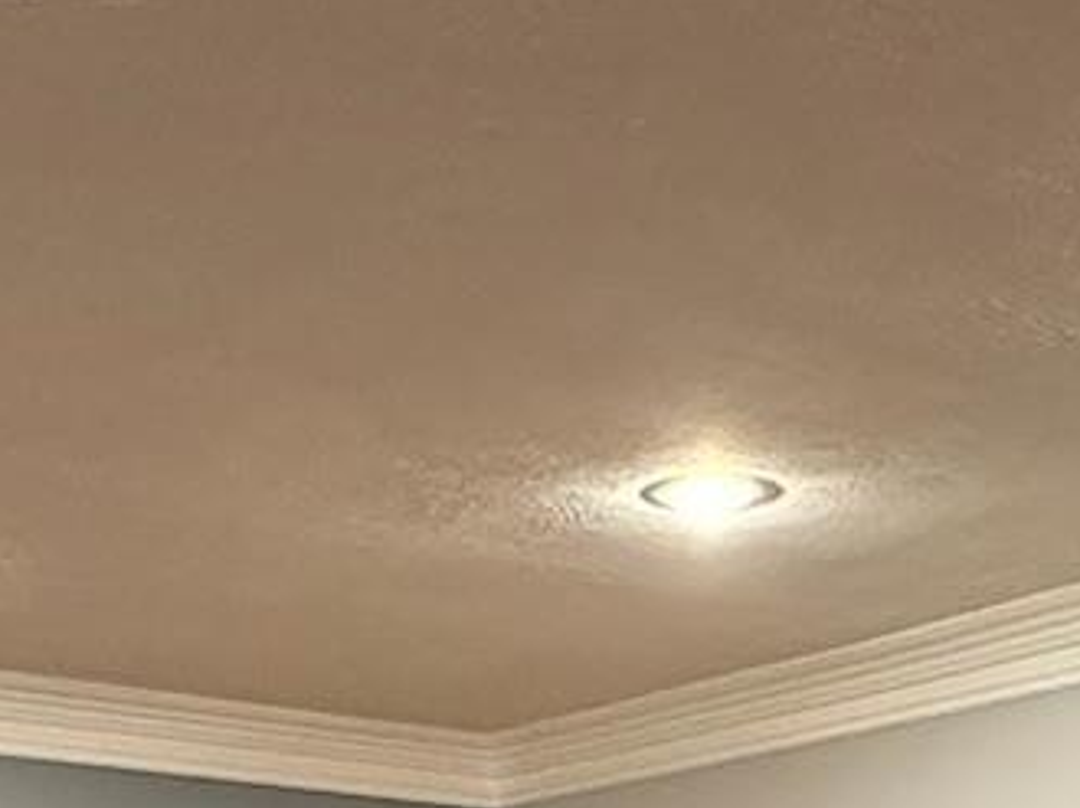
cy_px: 1502
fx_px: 2712
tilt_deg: -5.8
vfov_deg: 14.6
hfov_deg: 22.3
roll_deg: +0.6
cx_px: 828
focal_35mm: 87
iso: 800
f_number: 2.2
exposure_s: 1/60
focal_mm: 2.22
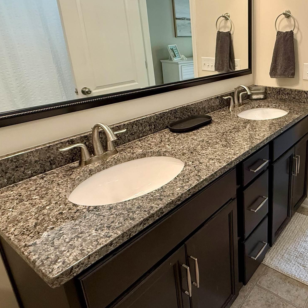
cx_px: 258
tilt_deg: -16.7
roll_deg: +0.1
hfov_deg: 55.4
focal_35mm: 26
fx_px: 262
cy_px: 114
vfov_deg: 60.1
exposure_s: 1/60
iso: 250
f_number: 2.2
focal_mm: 2.22
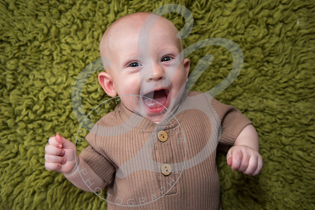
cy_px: 105
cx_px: 158
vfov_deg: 31.9
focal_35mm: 42
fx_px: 367
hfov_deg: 46.4
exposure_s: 1/125
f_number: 2.8
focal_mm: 32
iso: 200
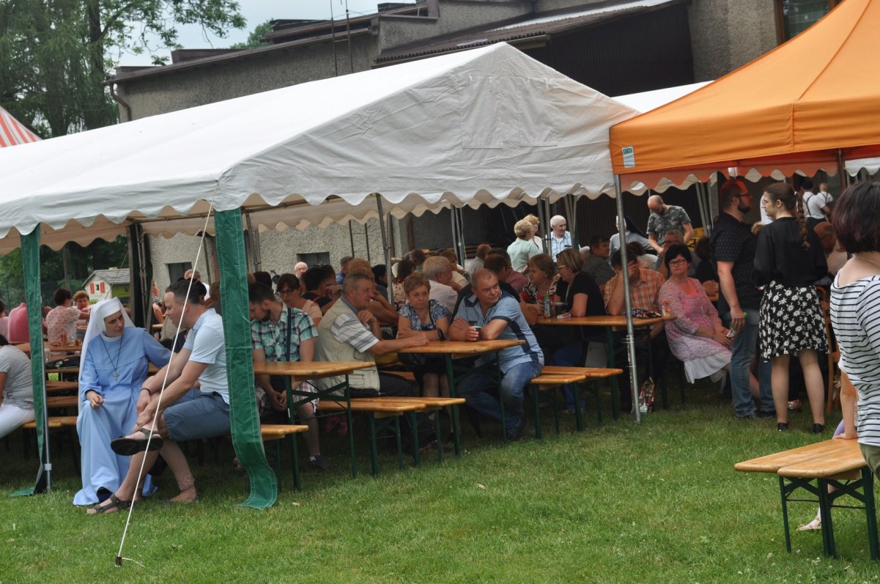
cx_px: 440
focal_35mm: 69
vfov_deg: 19.7
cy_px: 292
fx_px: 1684
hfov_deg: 29.3
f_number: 8
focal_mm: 46
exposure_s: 1/200
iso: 200
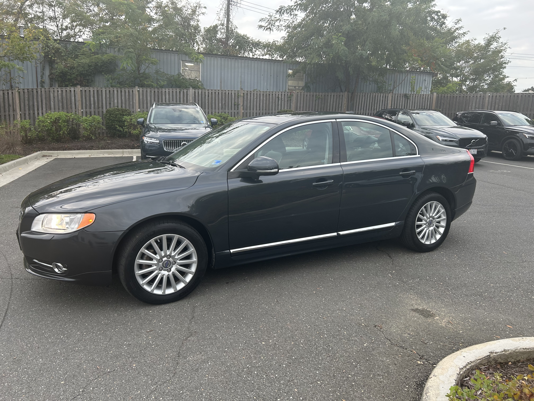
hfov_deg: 67.3
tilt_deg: -11.6
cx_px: 267
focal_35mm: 26
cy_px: 200
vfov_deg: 53.1
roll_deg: -2.9
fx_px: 401
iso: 40
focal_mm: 5.7
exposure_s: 1/240
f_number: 1.5
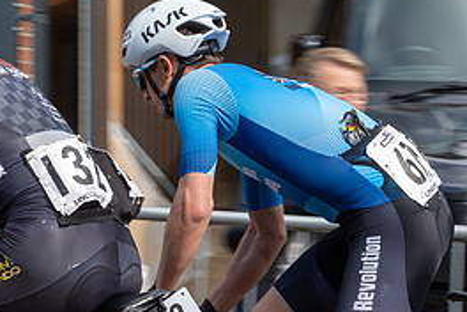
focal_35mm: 154
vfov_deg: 8.9
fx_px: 1998
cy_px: 105
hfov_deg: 13.3
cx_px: 76
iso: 640
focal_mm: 70
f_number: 14
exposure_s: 1/200
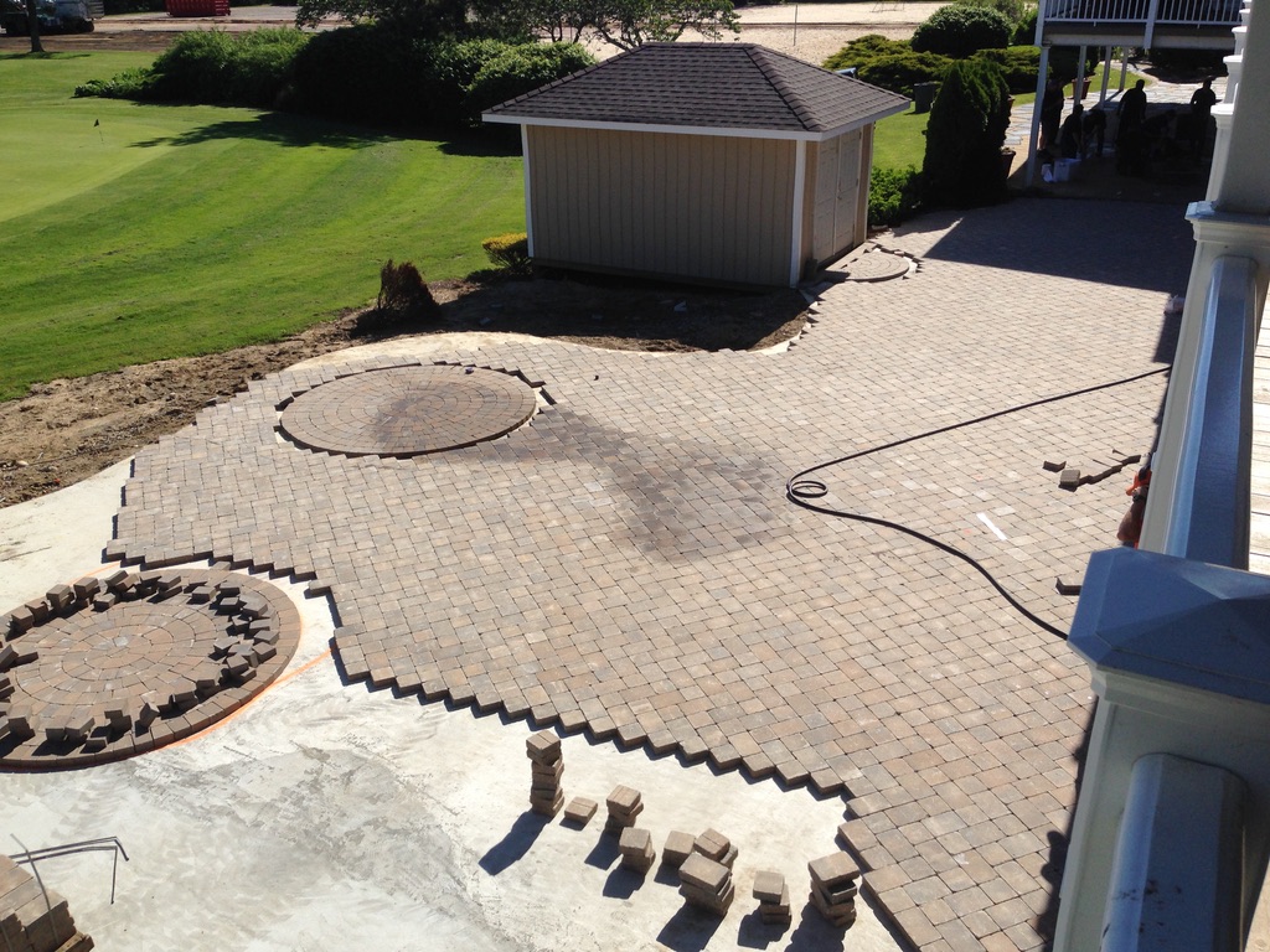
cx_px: 635
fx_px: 1211
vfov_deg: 42.9
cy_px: 476
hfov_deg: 55.4
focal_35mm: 33
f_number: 2.4
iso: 50
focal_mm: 4.12
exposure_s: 1/1938
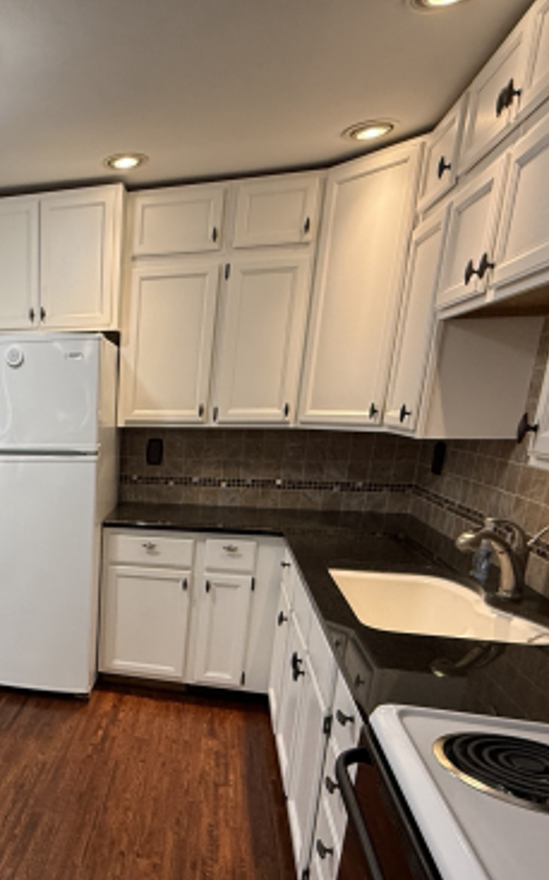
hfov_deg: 40.2
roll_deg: -0.3
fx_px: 647
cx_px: -4
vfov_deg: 66.7
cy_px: 583
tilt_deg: -14.5
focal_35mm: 27
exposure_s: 1/60
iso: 250
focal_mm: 2.22
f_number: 2.2
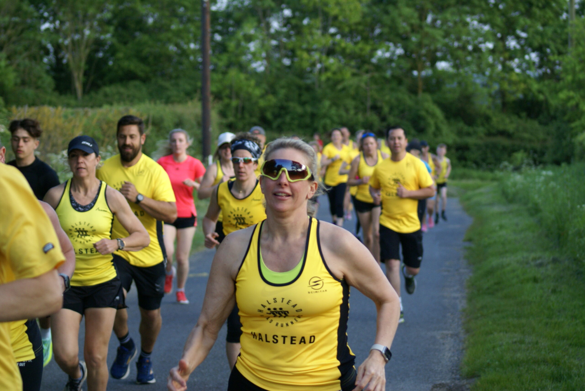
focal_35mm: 135
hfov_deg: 15.2
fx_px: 2195
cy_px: 196
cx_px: 292
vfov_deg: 10.2
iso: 400
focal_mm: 90
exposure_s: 1/320
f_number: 5
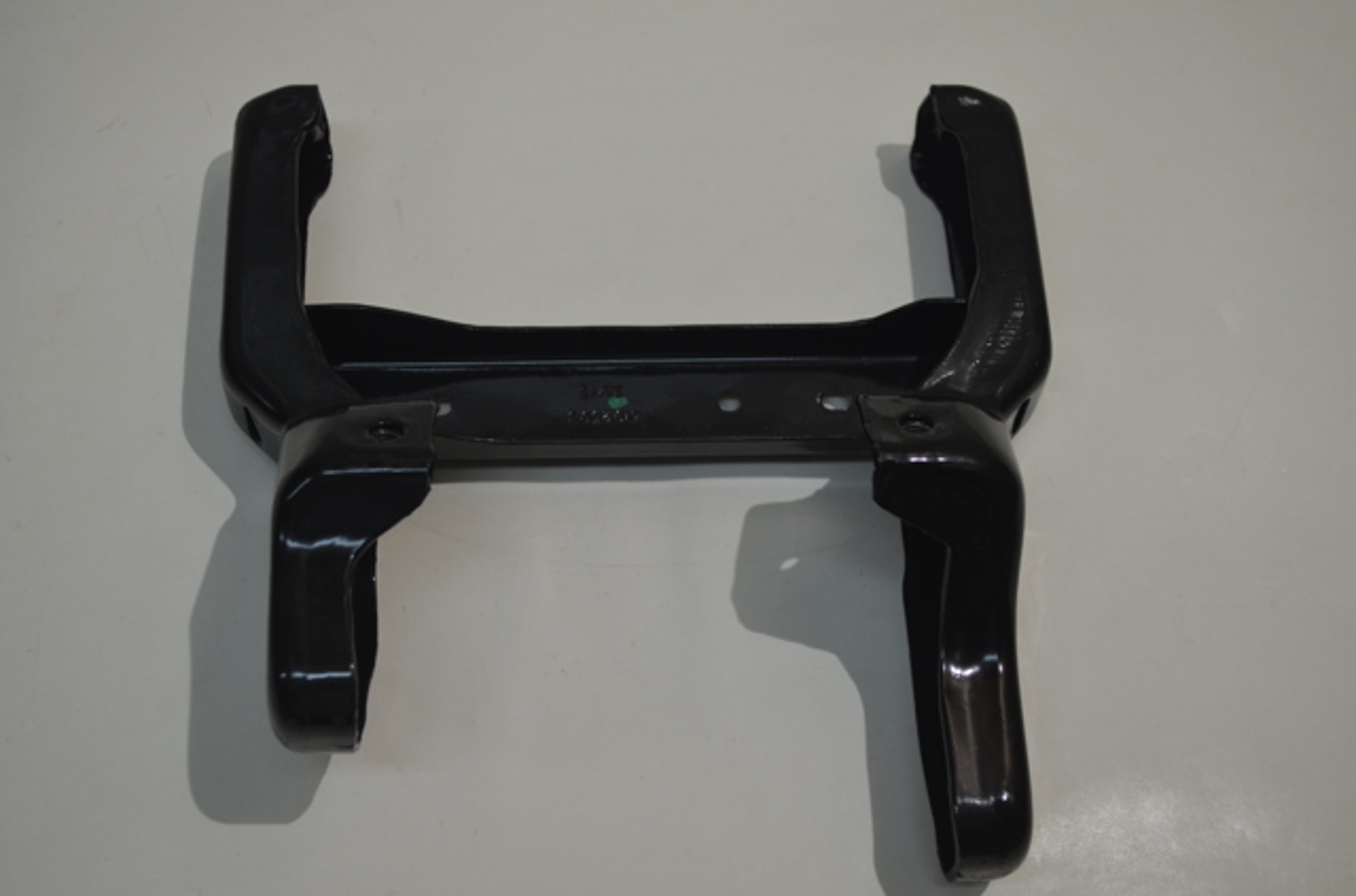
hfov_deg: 37.9
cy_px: 448
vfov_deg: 25.6
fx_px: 1972
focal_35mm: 52
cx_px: 678
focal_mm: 35
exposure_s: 1/125
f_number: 5.6
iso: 400
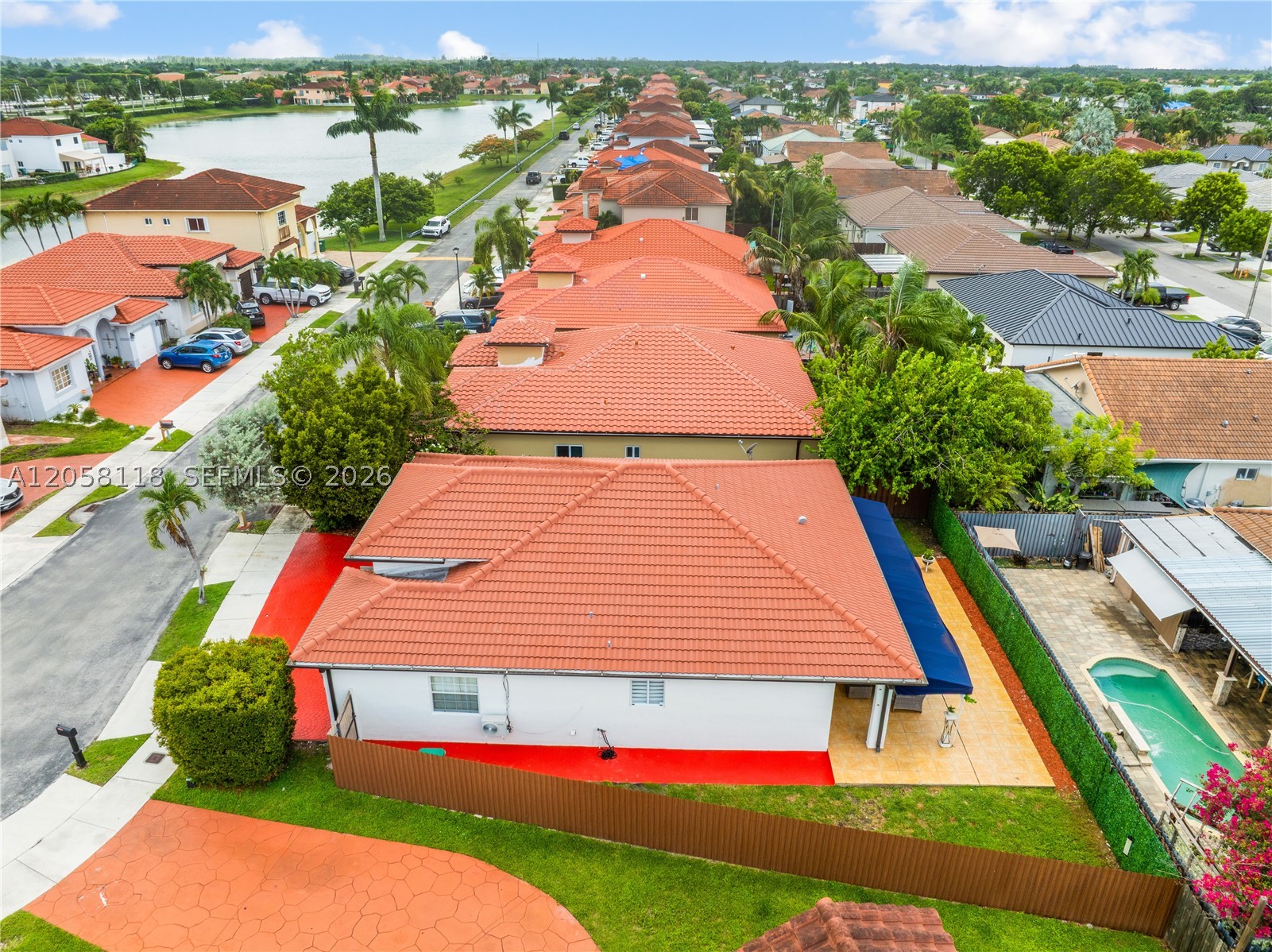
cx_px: 636
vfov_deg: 56.7
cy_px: 476
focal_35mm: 24
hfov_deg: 71.6
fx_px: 881
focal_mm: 12.29
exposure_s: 1/100
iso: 100
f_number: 8
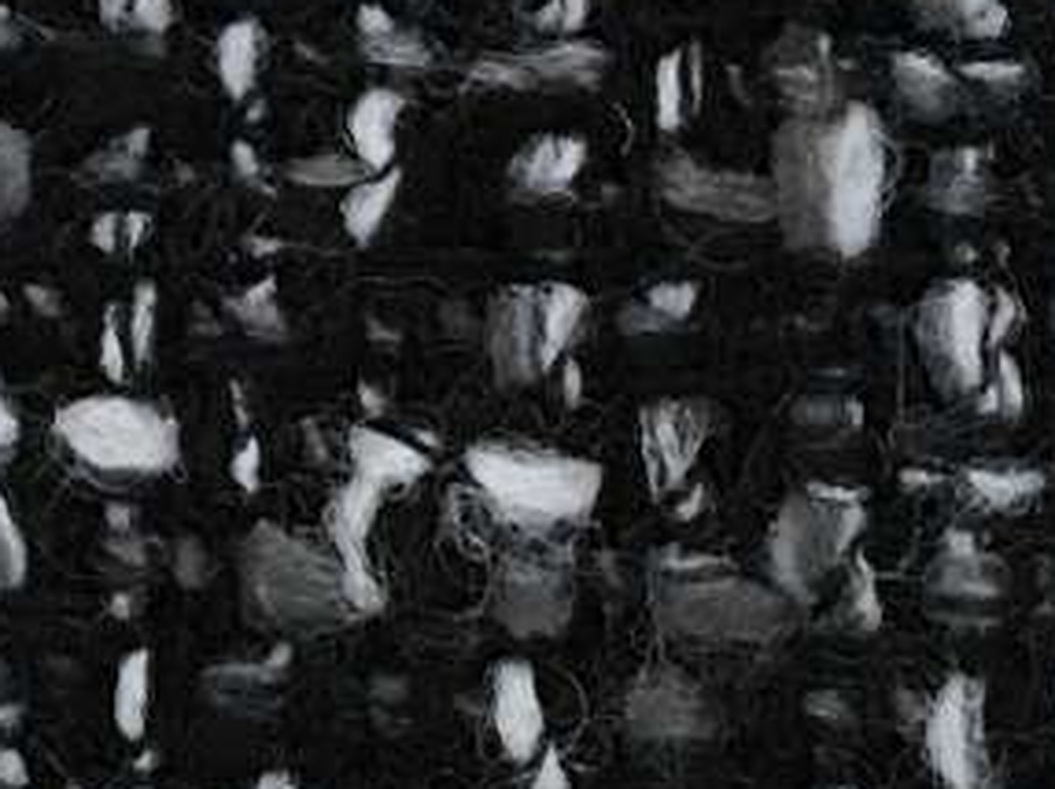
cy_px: -1346
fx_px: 5725
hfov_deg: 10.1
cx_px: -609
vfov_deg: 7.2
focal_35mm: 188
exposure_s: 1/15
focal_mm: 3.99
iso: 80
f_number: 1.8
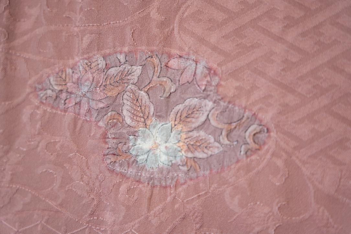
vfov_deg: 14.6
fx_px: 917
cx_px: 176
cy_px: 117
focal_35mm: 94
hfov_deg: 21.7
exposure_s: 1/100
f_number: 4
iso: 800
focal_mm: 94
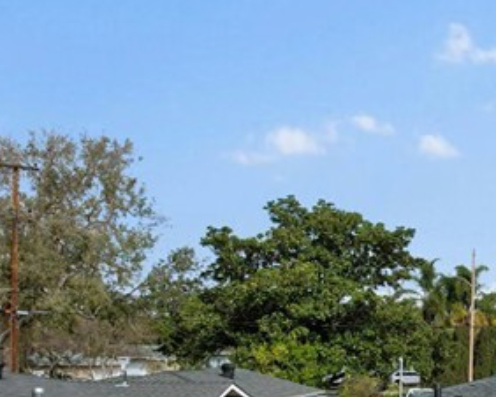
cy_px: 454
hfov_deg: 23.7
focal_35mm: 75
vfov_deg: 19.5
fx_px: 1102
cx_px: 552
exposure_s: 1/2500
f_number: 2.8
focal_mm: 8.38
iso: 110
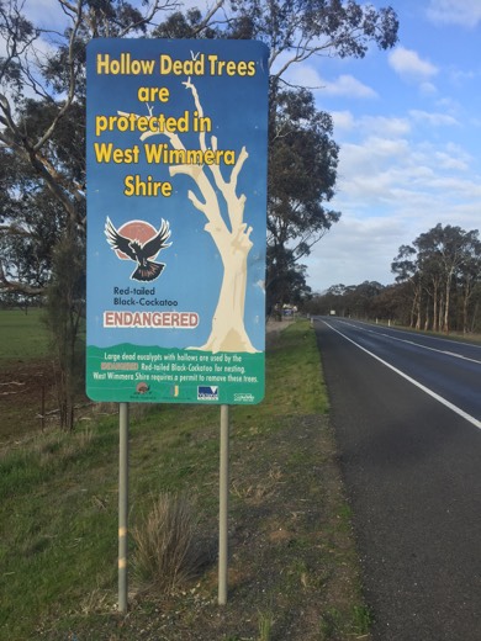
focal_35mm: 29
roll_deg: -1.3
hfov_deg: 48.2
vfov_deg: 61.7
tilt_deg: -1.0
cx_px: 240
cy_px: 320
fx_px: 537
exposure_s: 1/1014
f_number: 2.2
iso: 32
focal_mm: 4.15
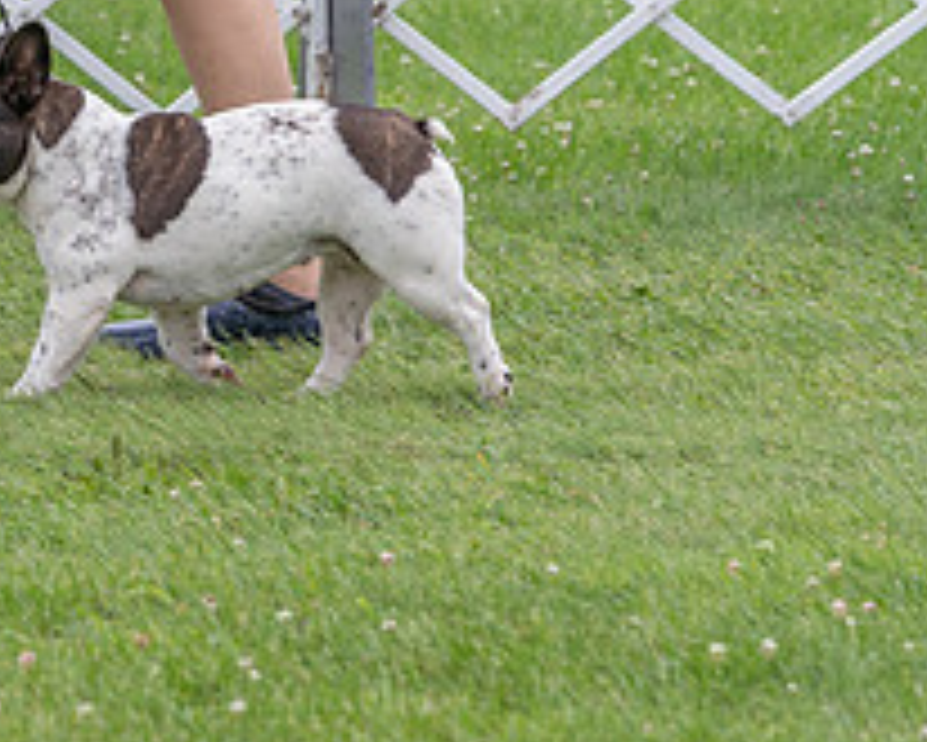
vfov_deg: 2.6
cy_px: -198
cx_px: -101
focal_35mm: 588
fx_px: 16140
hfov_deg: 3.3
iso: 400
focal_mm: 191
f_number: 5
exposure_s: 1/800
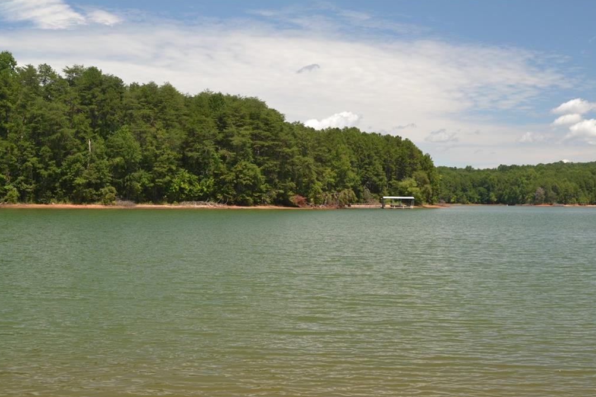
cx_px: 298
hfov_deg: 38.2
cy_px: 199
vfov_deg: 26.0
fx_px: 861
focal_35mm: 52
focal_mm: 34
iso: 800
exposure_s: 1/400
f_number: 10
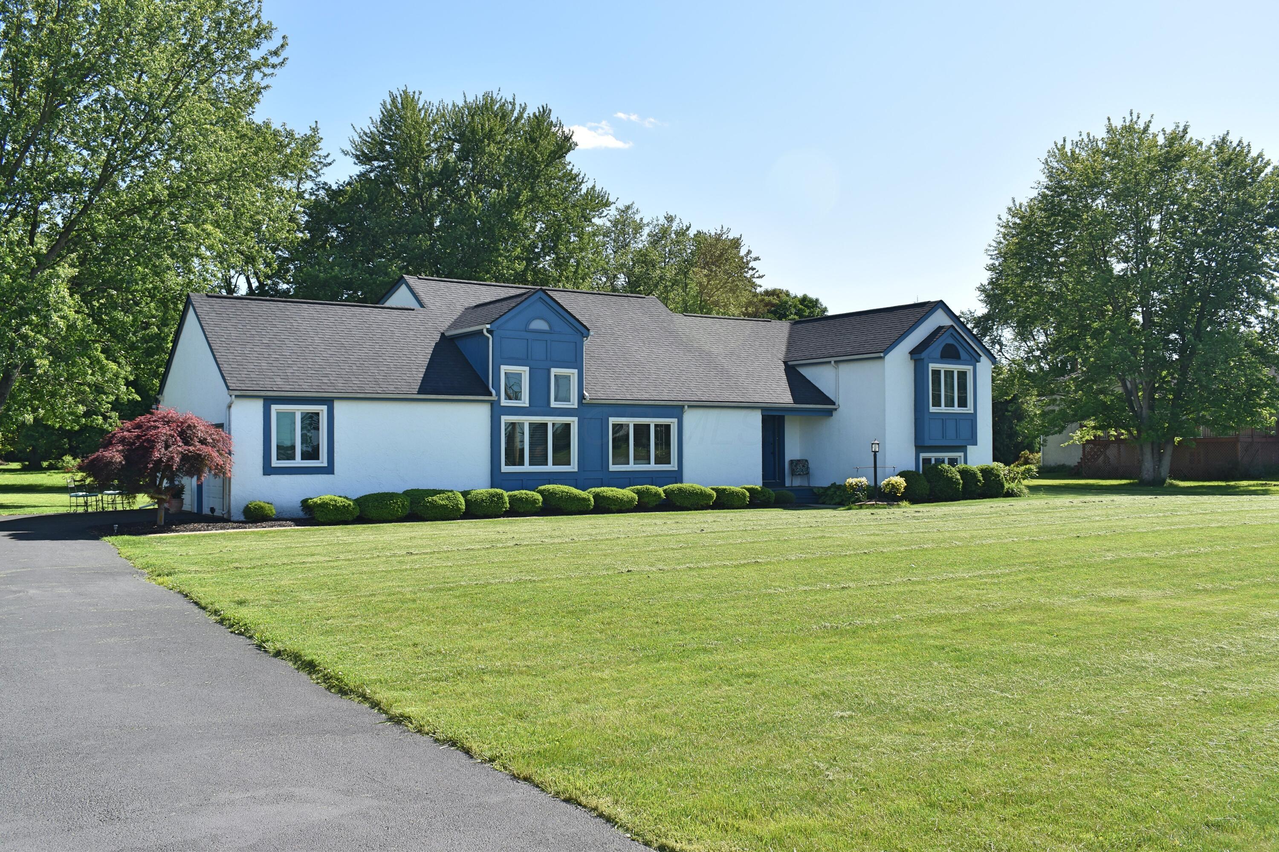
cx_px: 640
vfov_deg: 40.0
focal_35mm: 33
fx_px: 1172
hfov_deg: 57.2
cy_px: 426
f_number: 9
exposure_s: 1/200
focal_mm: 22
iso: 100
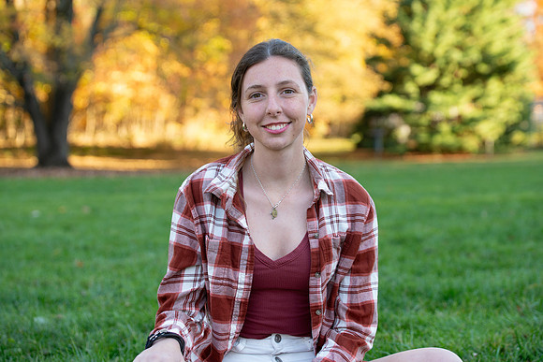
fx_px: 1177
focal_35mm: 78
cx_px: 274
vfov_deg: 17.5
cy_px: 173
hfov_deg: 26.0
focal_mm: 70
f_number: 3.5
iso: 320
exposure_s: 1/200
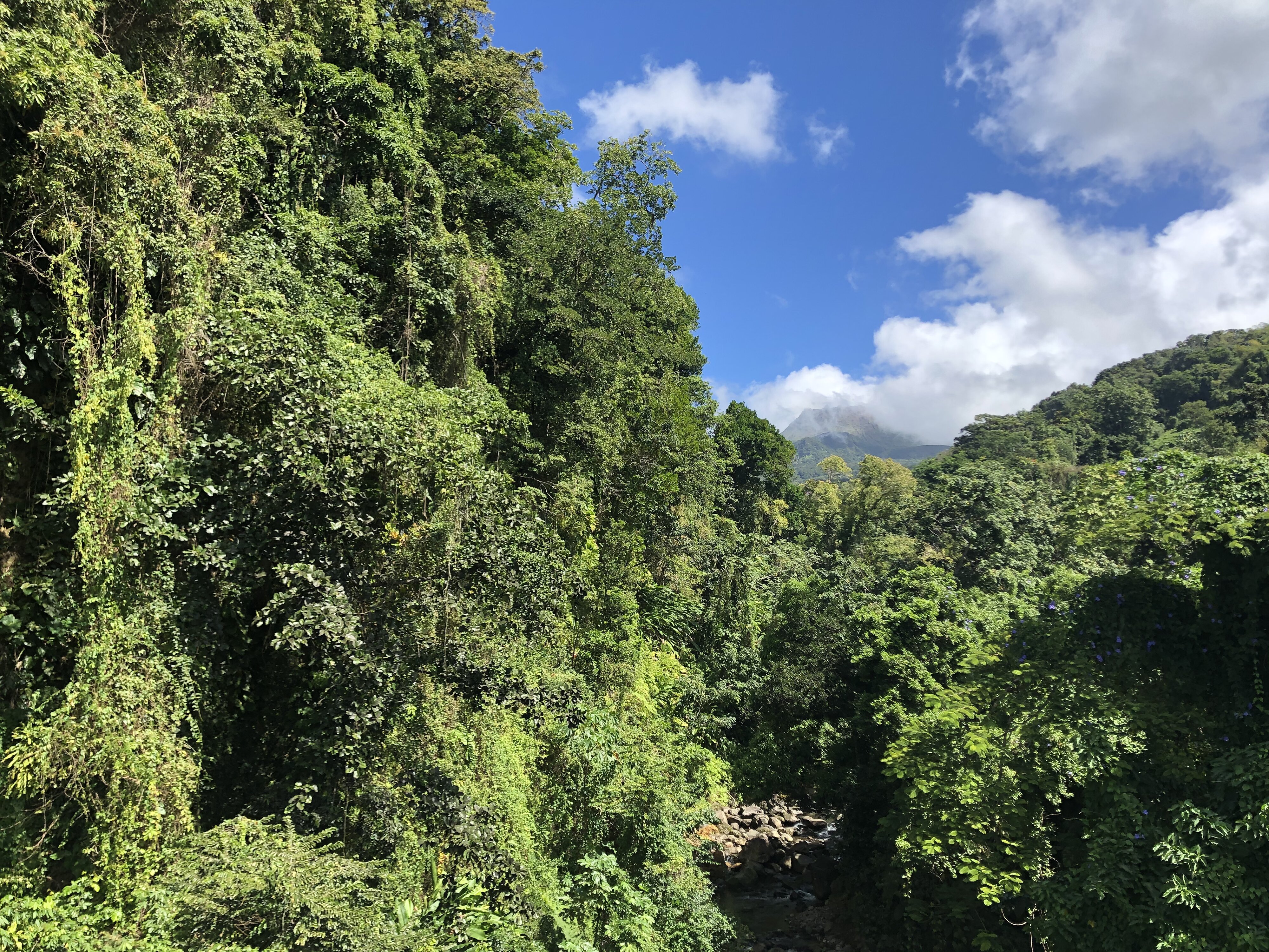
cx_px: 634
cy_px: 476
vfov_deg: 49.7
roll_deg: +0.7
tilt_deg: +9.1
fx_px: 1026
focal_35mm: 28
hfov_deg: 63.4
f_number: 1.8
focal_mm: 4
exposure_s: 1/1000
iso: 20
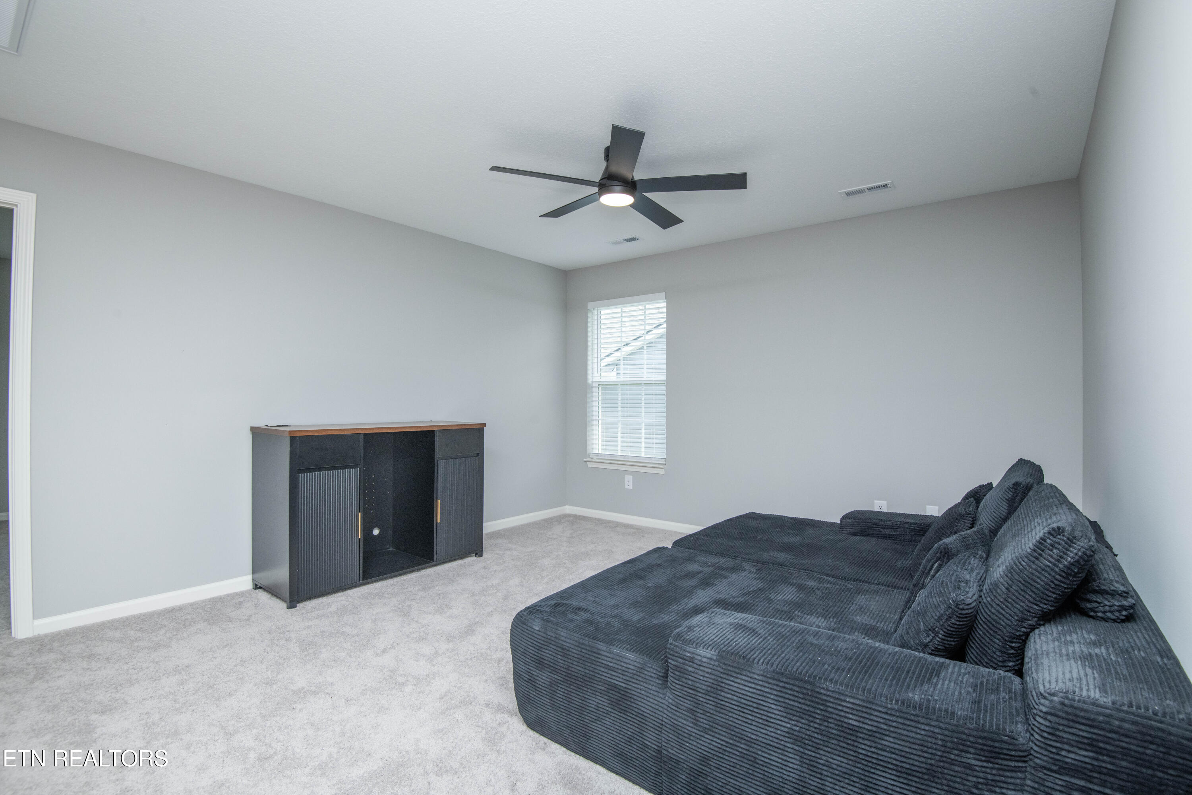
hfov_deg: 96.7
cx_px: 596
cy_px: 398
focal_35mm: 16
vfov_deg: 73.7
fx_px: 530
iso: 400
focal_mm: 16
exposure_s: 1/250
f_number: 9
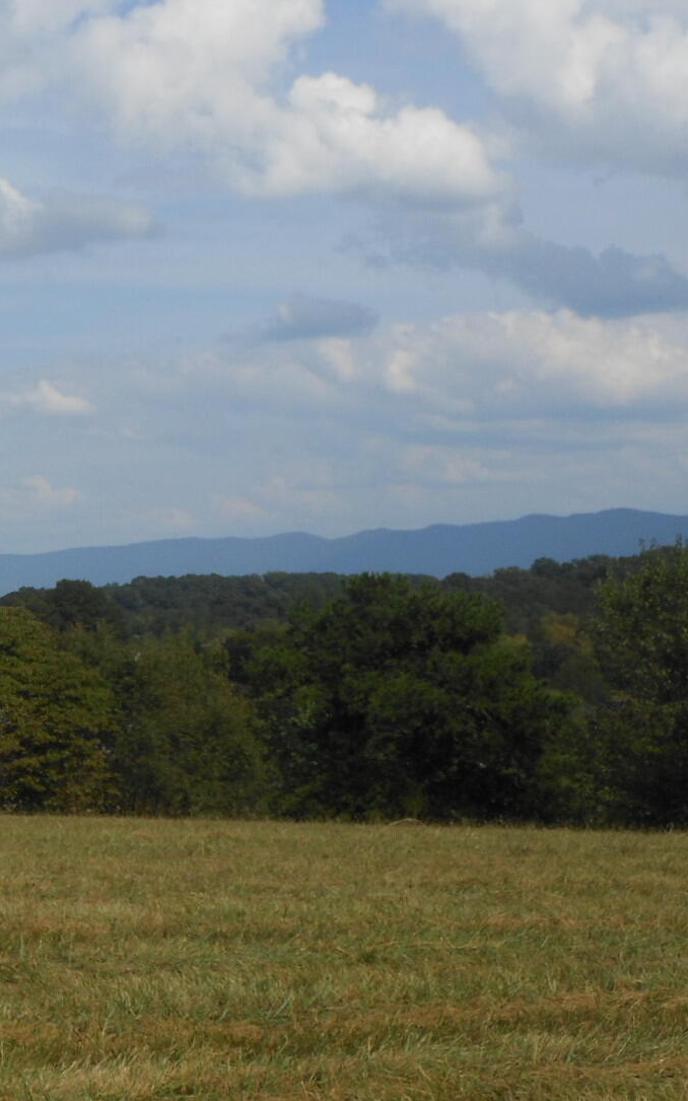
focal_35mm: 78
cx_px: -324
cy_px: 631
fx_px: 2340
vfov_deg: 26.4
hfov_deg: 15.5
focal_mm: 6.9
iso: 80
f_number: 4.3
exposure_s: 1/1000
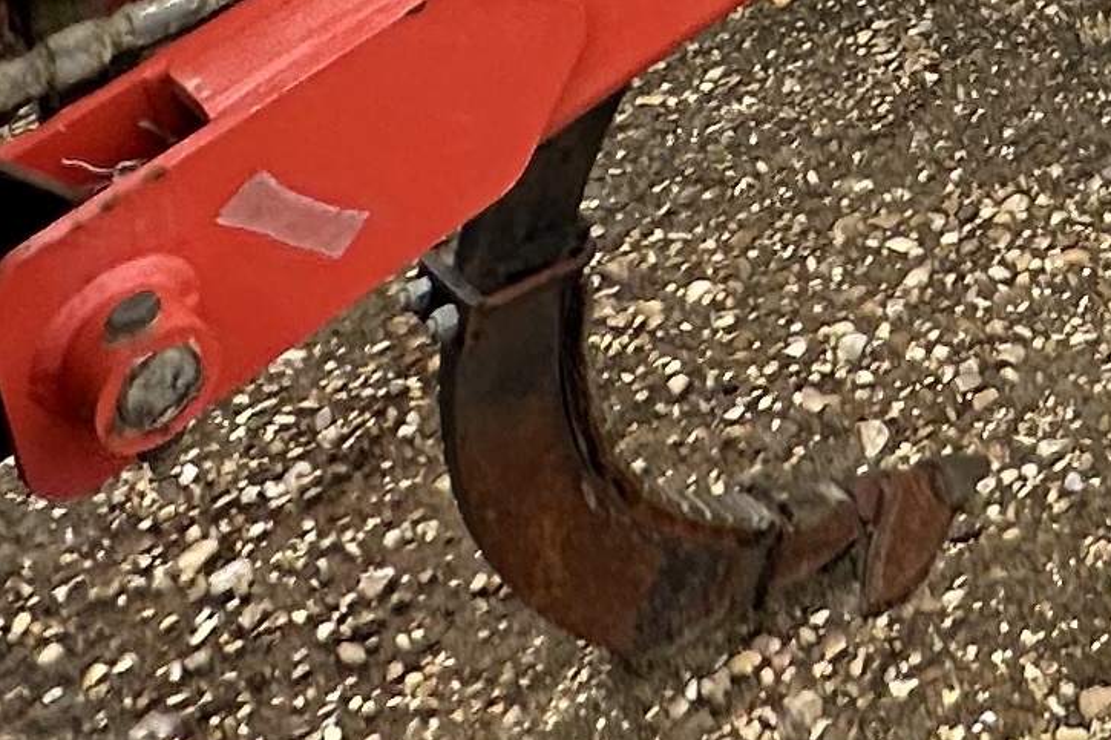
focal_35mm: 81
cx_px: 1862
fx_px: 2499
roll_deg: +2.7
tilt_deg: +1.8
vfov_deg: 11.0
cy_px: -1485
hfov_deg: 20.0
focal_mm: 2.22
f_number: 2.2
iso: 40
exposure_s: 1/678
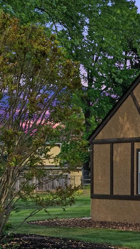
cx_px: 399
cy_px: 161
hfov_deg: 10.0
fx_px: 634
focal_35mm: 96
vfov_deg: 22.2
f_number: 6.3
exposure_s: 1/640
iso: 640
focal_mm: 28
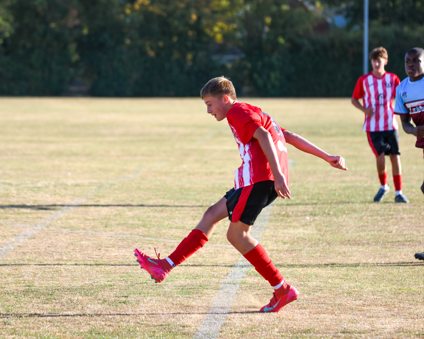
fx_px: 2974
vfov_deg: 6.5
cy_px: 170
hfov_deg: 8.2
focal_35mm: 237
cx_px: 180
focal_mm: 210
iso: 1000
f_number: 5.3
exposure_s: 1/3200
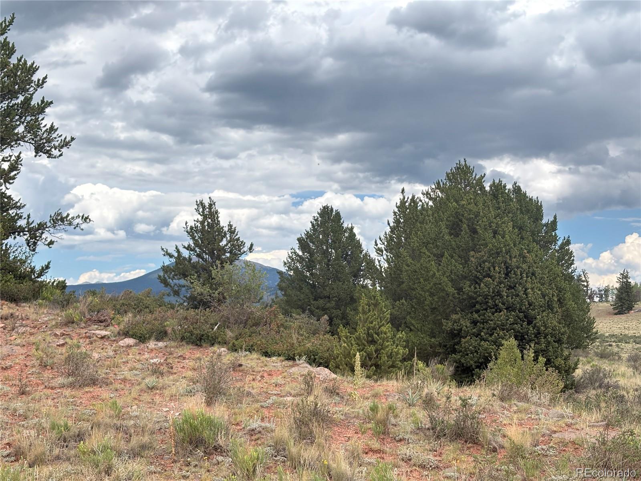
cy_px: 240
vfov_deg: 28.0
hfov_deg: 36.8
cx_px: 320
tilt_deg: +5.9
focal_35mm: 52
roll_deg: +0.1
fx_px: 963
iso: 50
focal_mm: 5.96
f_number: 1.6
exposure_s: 1/933
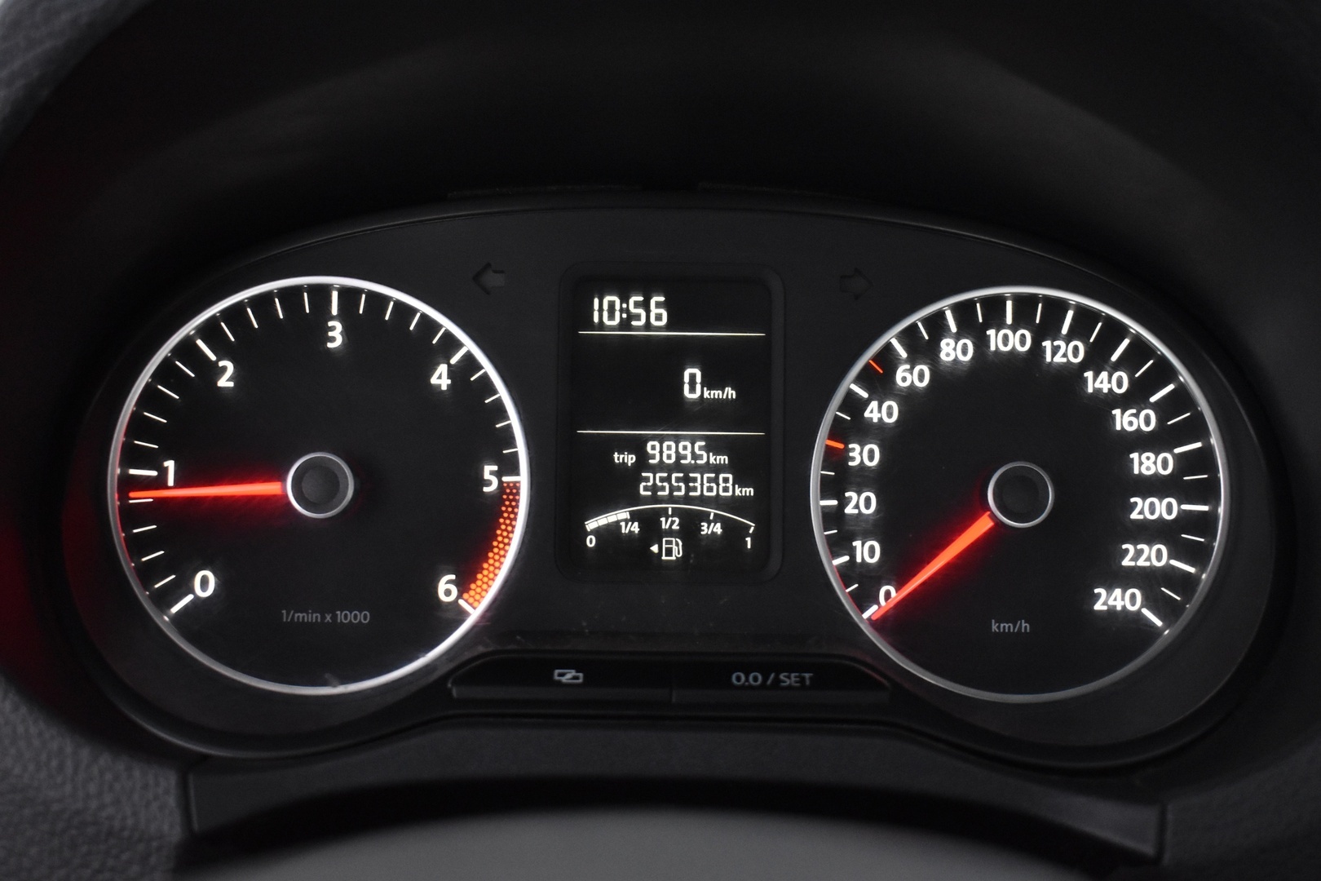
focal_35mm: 45
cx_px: 660
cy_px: 440
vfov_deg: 29.9
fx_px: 1651
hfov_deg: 43.6
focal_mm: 30
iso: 3200
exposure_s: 1/30
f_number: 4.2
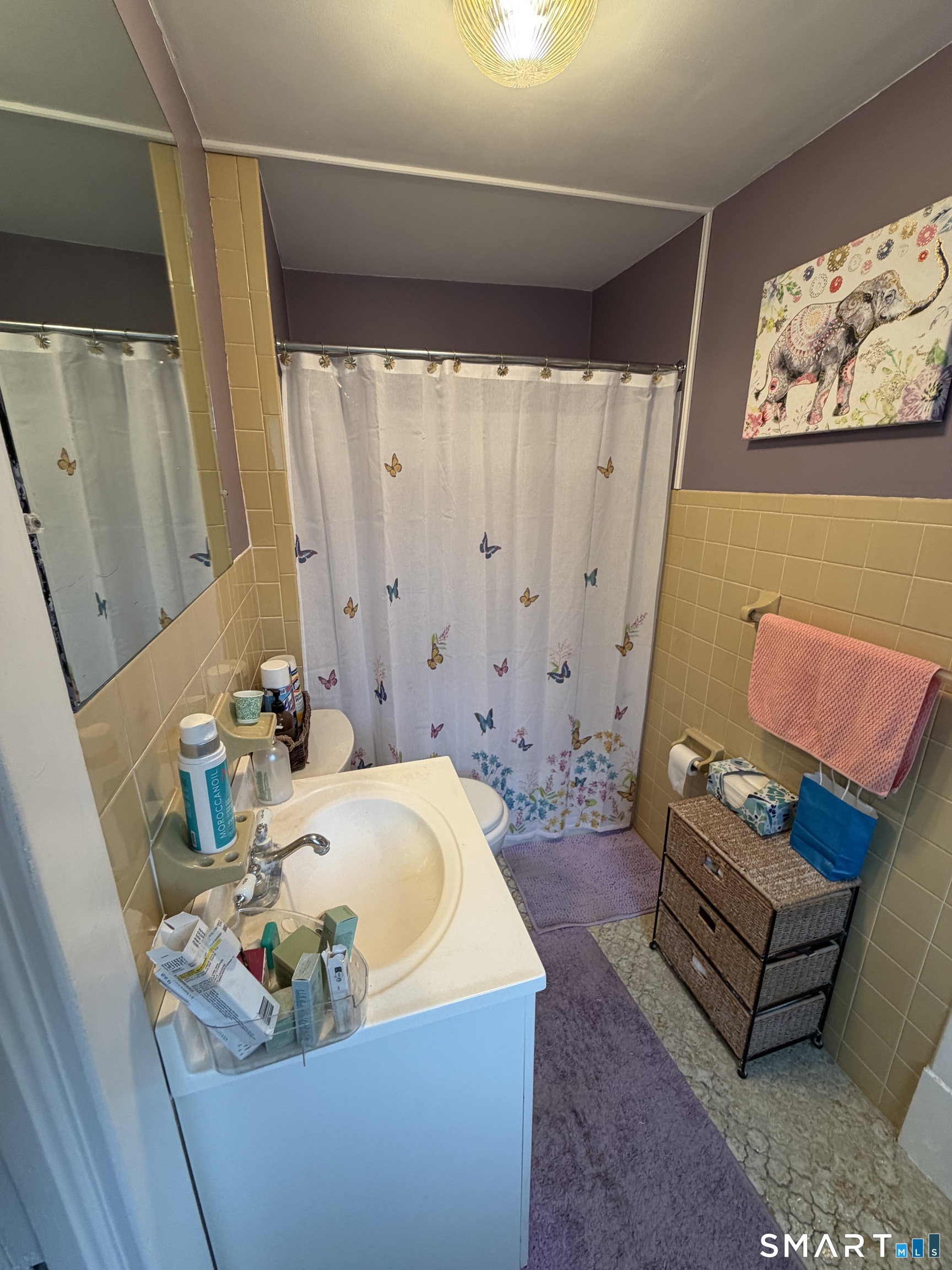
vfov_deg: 102.1
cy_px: 635
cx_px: 476
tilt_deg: -15.9
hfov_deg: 85.7
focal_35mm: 14
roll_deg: -0.8
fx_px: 513
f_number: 2.2
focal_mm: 2.22
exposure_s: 1/120
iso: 160
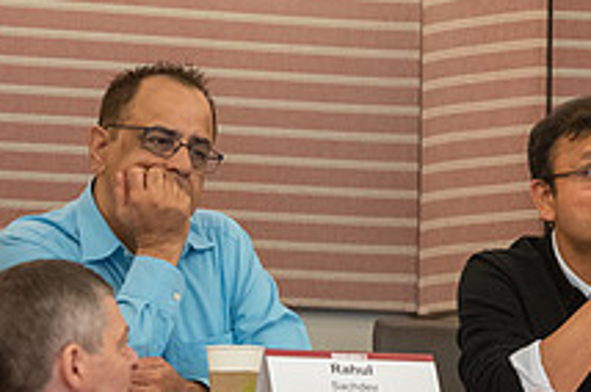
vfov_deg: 2.5
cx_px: 539
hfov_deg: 3.8
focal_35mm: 543
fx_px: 8901
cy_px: 251
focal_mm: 200
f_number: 2.8
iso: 2000
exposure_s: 1/125
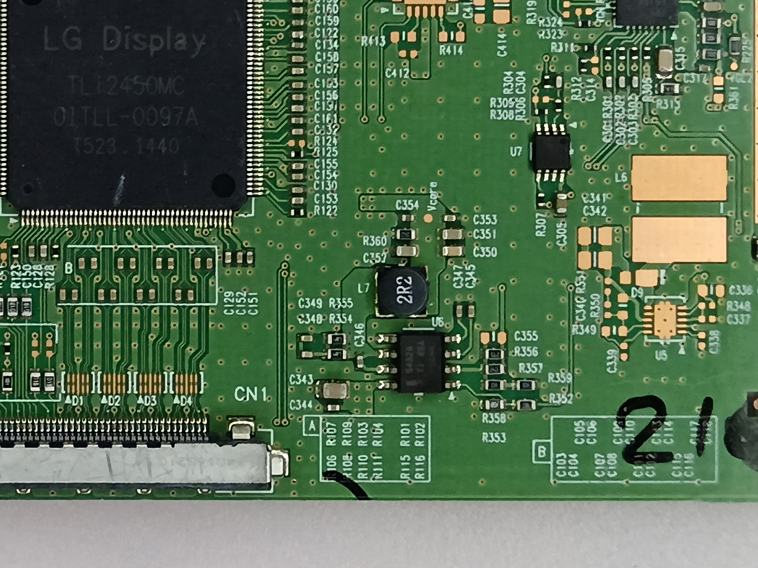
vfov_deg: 10.8
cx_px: -49
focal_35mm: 137
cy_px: 98
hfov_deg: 14.1
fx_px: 3000
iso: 196
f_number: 1.9
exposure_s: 1/100
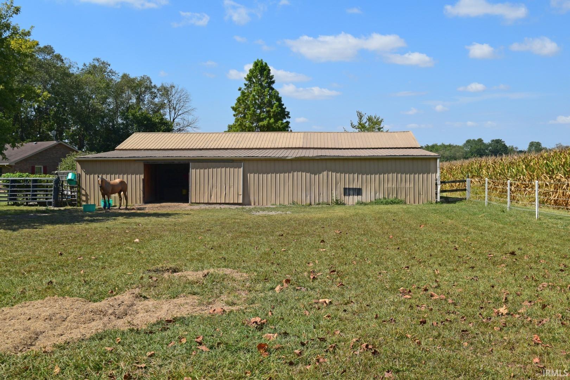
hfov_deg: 43.6
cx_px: 285
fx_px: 712
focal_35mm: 45
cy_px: 190
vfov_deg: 29.9
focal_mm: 30
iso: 250
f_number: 11
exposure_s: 1/500
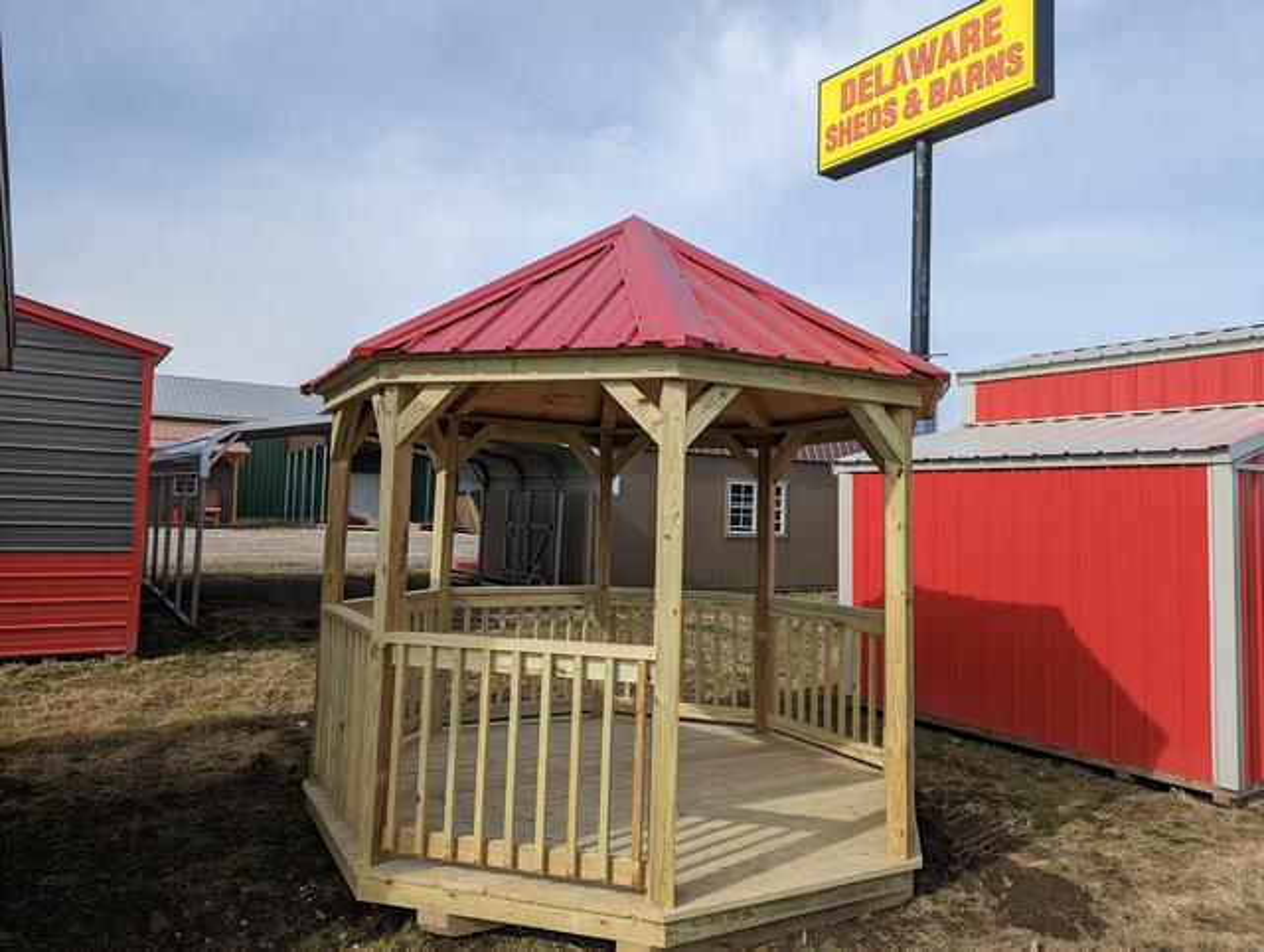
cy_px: 476
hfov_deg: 71.5
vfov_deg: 56.9
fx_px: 878
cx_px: 632
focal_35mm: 24
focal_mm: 6.81
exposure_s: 1/1919
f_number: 1.85
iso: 43
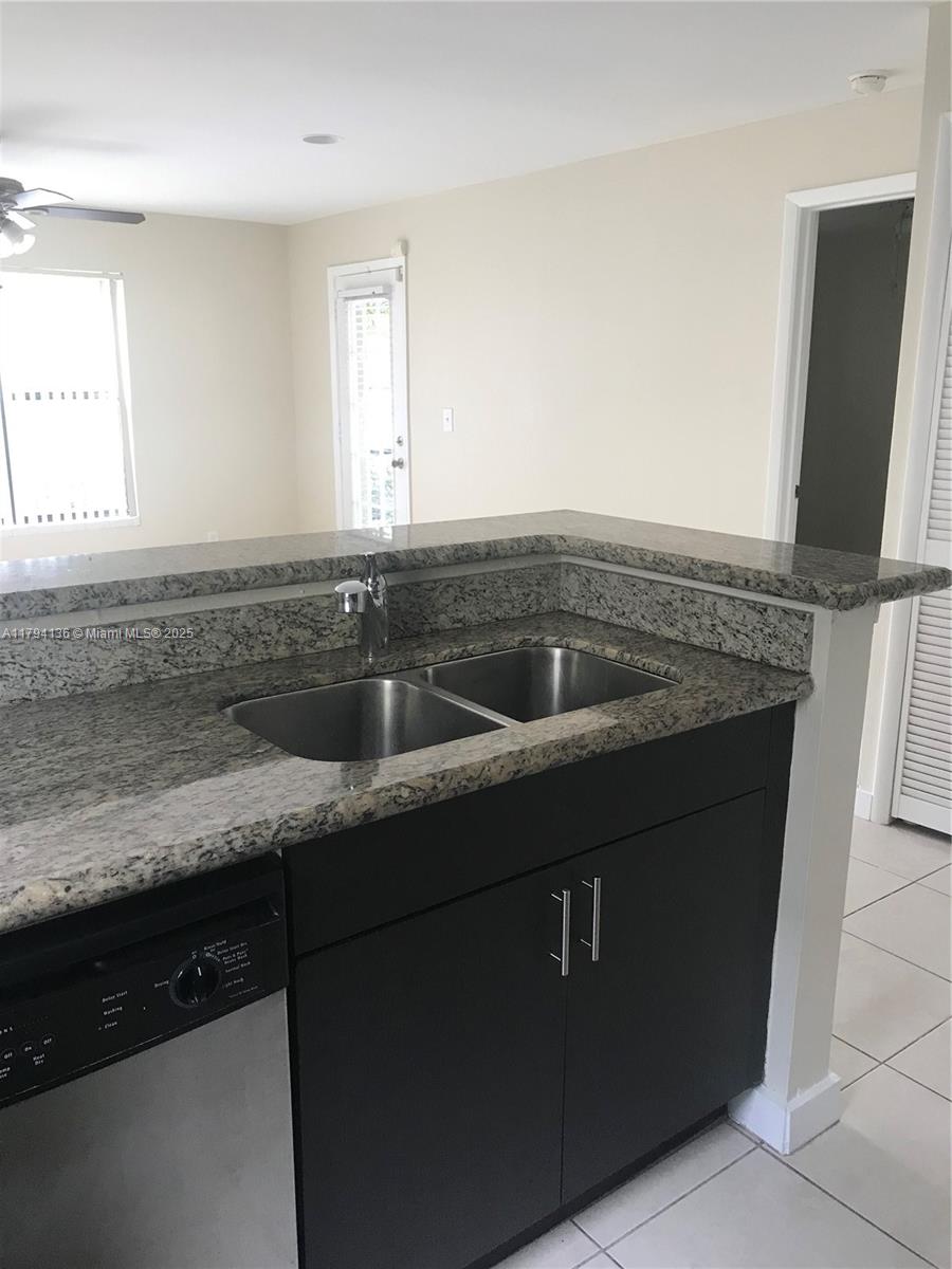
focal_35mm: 28
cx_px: 476
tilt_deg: -13.0
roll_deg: -0.9
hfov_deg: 49.7
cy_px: 634
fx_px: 1027
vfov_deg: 63.4
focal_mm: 3.99
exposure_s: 1/24
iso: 40
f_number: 1.8
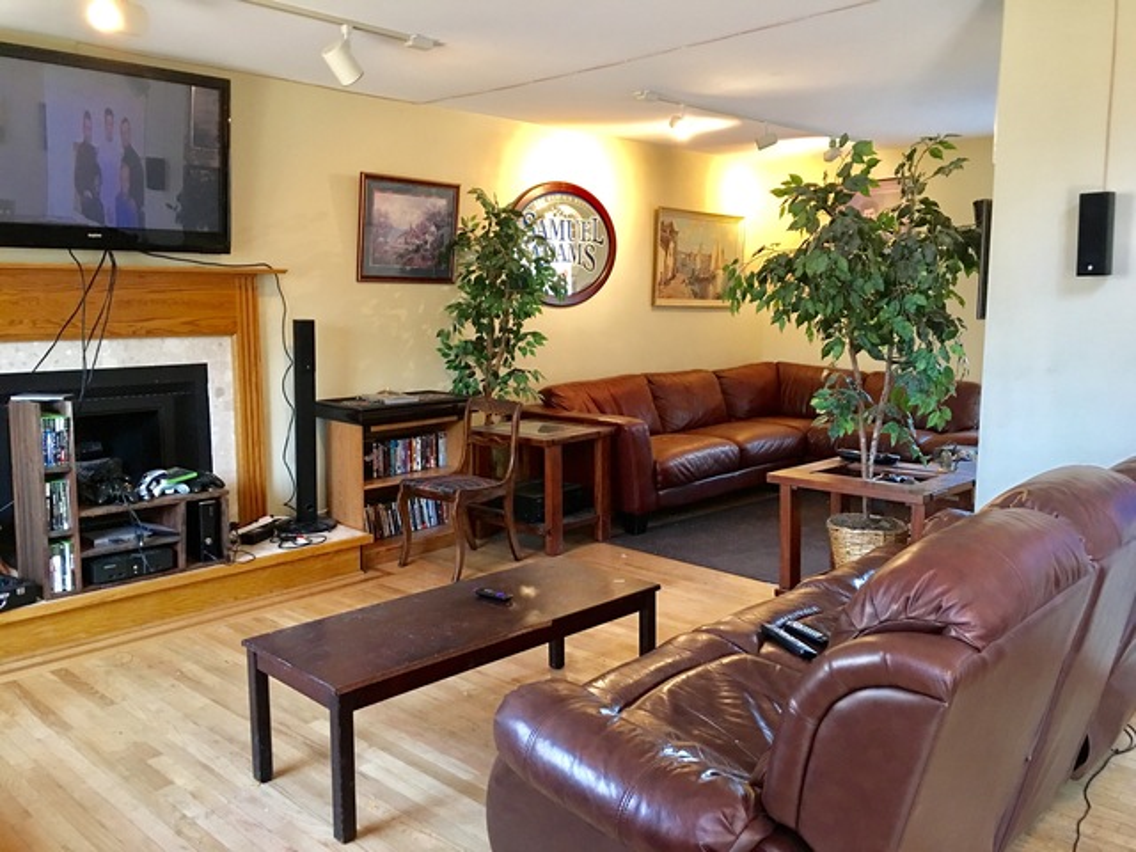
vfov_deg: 48.2
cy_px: 426
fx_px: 952
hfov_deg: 61.7
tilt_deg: -7.2
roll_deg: -1.0
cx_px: 568
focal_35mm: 29
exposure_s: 1/15
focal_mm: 4.15
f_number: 2.2
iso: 80
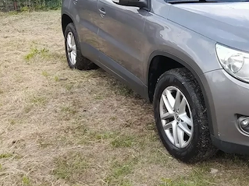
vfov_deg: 30.8
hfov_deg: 39.5
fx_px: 338
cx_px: 181
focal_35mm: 47
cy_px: 76
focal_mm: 4.6
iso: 20
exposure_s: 1/215
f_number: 2
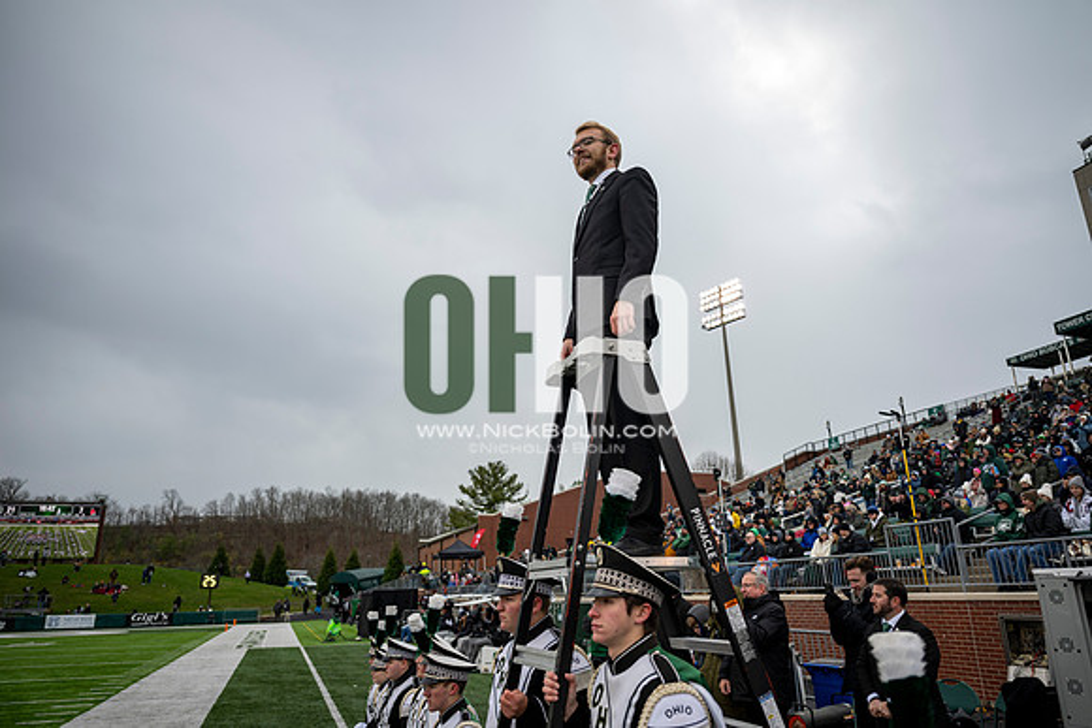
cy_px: 364
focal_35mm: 24
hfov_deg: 73.7
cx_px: 546
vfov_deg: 53.2
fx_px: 728
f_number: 2.8
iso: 100
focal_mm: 24
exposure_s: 1/500
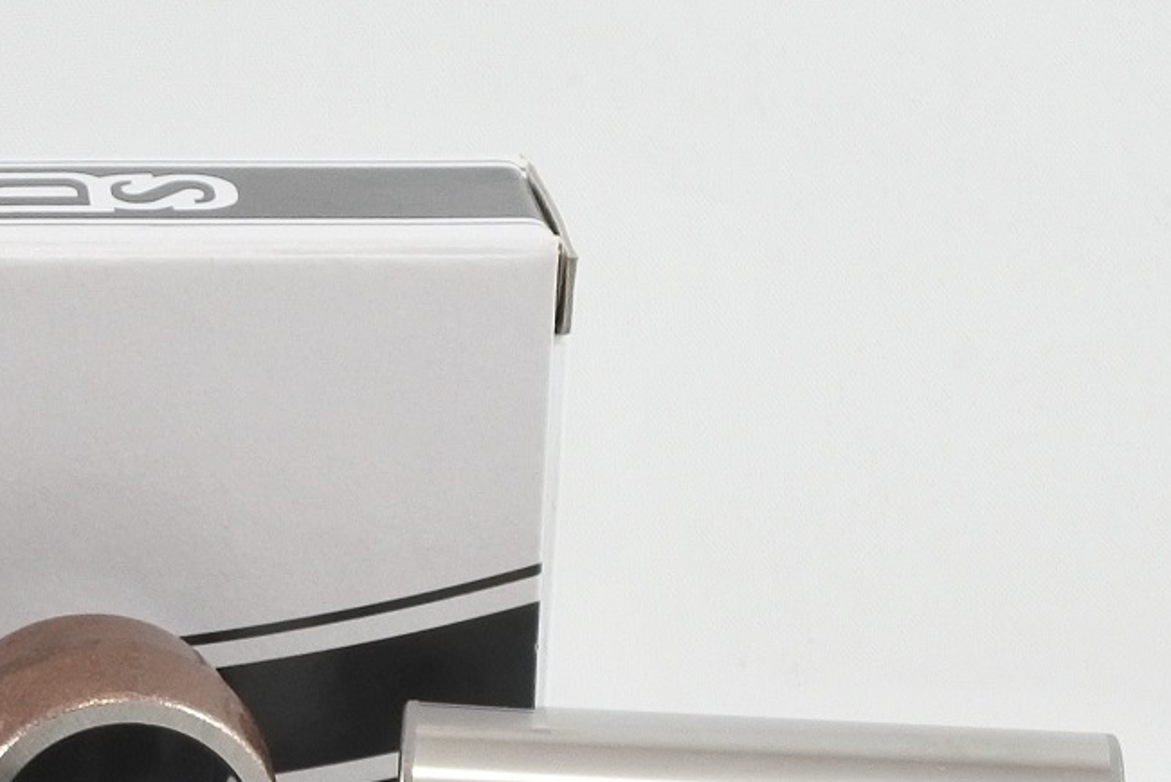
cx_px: -357
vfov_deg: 11.3
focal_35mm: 121
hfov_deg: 16.0
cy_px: 732
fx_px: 3937
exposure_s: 1/125
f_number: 4.2
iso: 400
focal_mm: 15.7
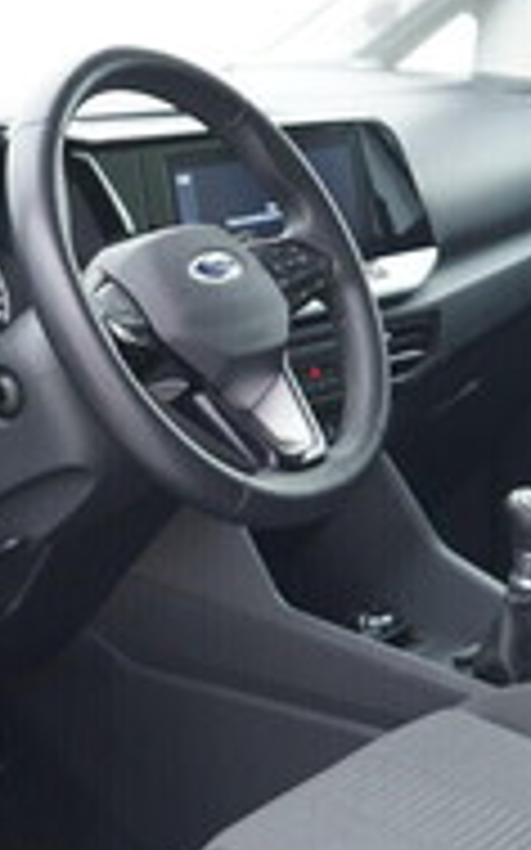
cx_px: 216
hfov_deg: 12.2
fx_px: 2479
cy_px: 654
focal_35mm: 107
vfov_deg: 19.3
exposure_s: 1/40
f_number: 2.8
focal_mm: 24
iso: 200
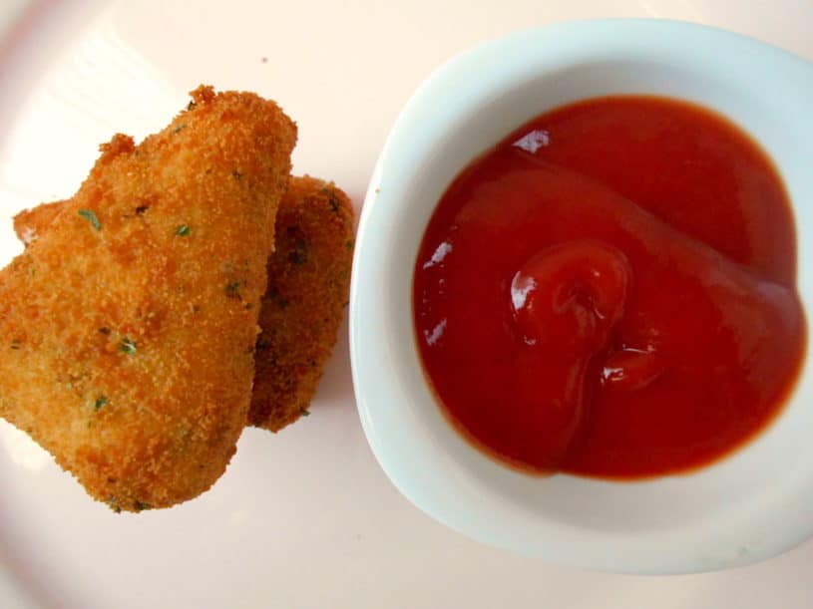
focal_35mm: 26
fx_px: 611
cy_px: 304
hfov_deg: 67.3
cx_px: 406
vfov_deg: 53.1
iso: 800
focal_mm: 4.6
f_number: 3.2
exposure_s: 1/250
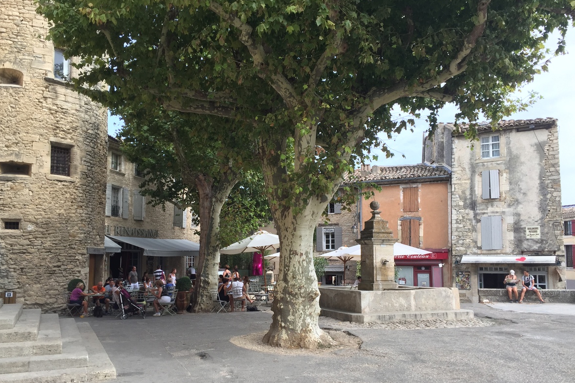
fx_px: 495
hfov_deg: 60.3
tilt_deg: +5.3
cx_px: 282
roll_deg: -0.3
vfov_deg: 42.2
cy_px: 218
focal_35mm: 31
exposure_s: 1/412
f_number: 2.2
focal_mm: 4.15
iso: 32
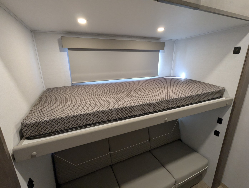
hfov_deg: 94.4
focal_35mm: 16
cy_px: 94
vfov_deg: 78.2
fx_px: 115
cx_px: 124
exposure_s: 1/62.3
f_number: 2.2
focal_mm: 2.35
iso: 341
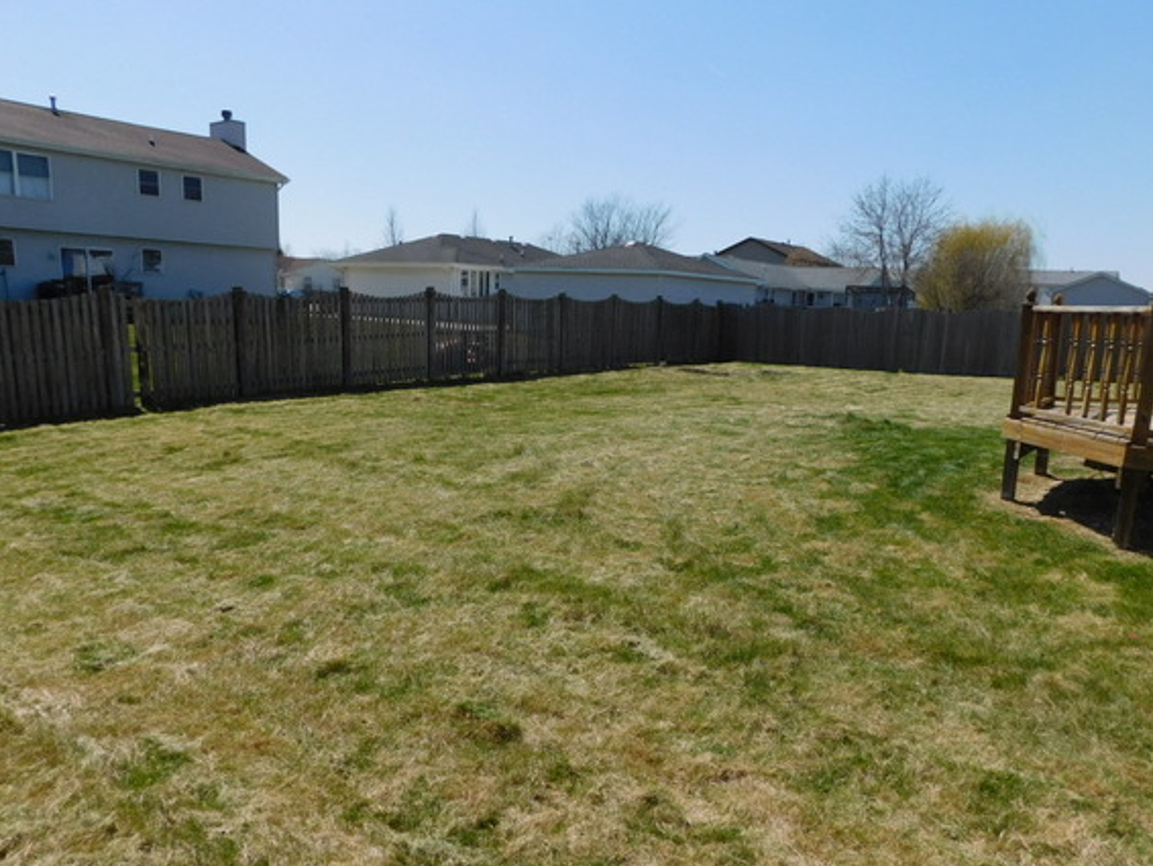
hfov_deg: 67.2
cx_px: 605
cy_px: 479
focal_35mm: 26
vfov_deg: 53.0
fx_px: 866
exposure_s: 1/640
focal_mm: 4
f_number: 6
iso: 125
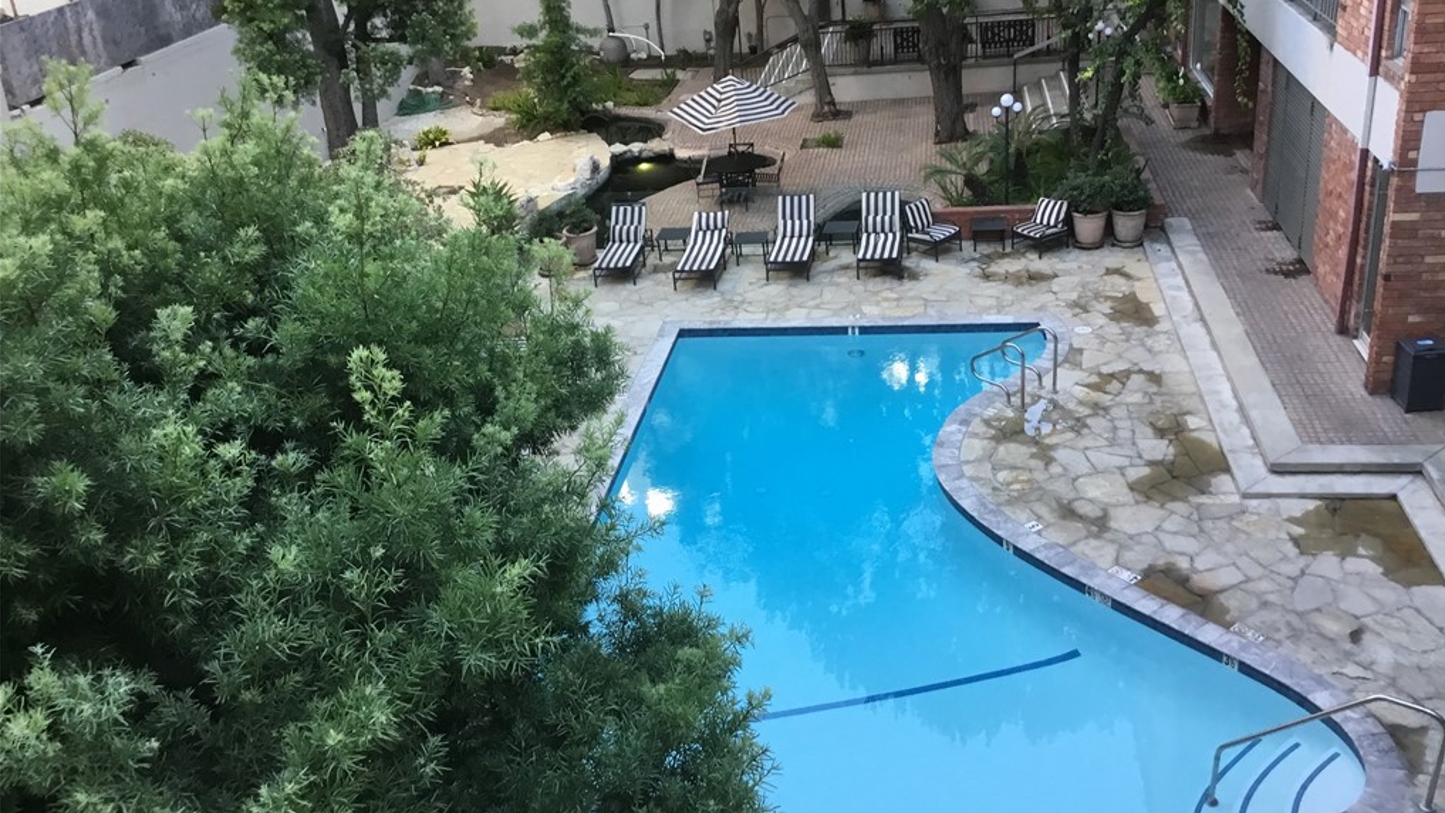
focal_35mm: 34
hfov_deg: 58.0
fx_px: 1303
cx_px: 726
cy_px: 378
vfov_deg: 34.6
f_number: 2.4
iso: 32
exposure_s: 1/30
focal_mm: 3.3
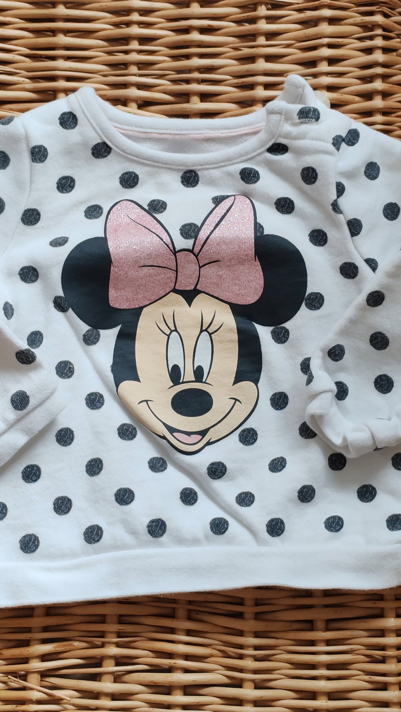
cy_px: 357
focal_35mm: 67
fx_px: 1266
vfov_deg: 31.4
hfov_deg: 18.0
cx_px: 186
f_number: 1.9
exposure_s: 1/100
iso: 500
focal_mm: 6.12
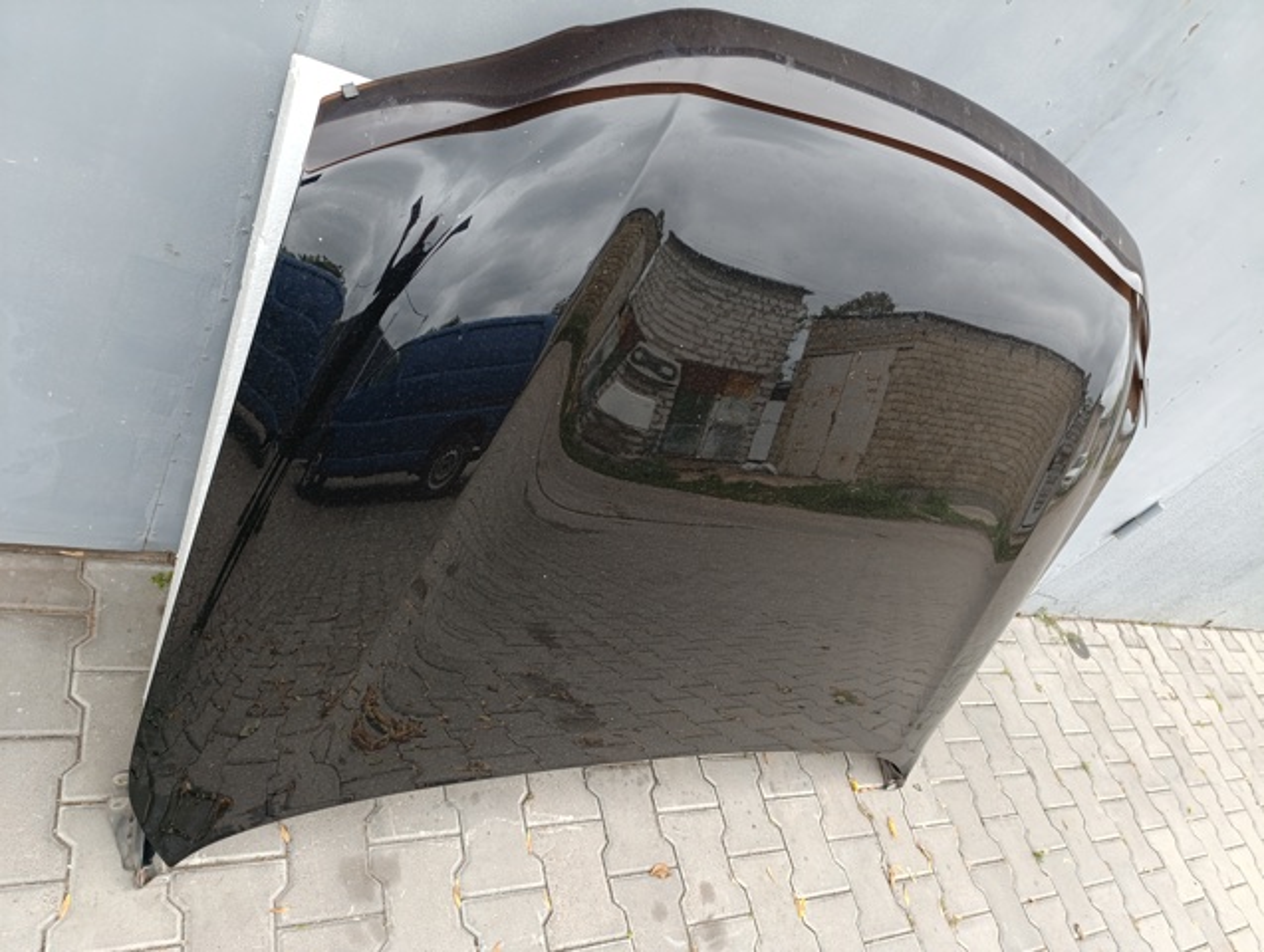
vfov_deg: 59.0
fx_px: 841
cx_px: 632
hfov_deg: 73.8
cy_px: 476
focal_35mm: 23
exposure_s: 1/100
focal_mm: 6.14
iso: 125
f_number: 1.6
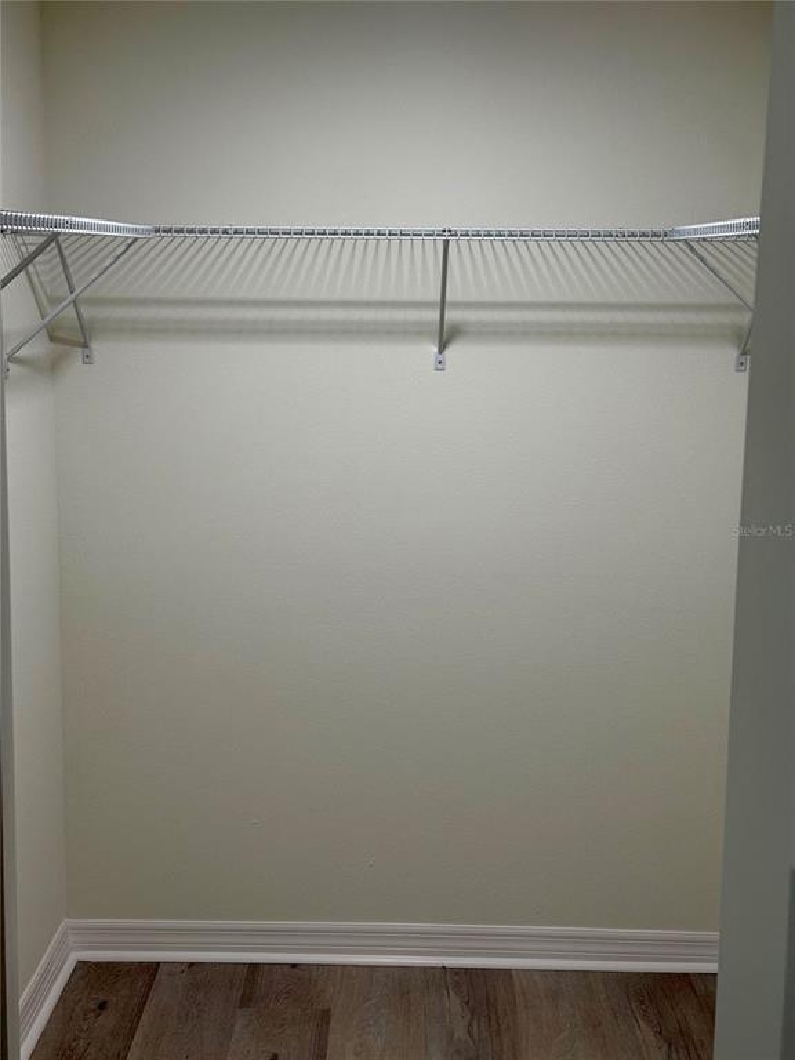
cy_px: 530
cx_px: 398
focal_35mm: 48
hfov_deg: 30.3
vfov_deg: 39.7
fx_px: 1470
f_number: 1.78
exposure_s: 1/86
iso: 100
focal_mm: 6.76
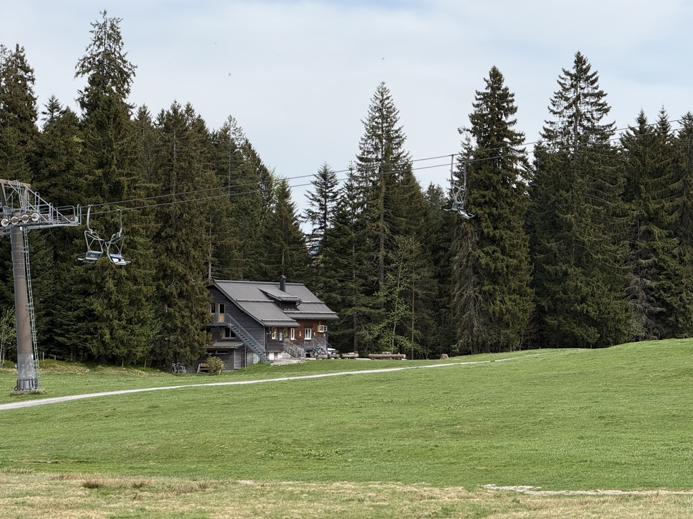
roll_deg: +0.0
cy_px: 260
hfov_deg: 16.4
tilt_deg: -0.3
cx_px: 346
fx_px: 2402
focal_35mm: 120
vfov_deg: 12.3
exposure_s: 1/1064
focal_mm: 15.66
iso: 50
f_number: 2.8
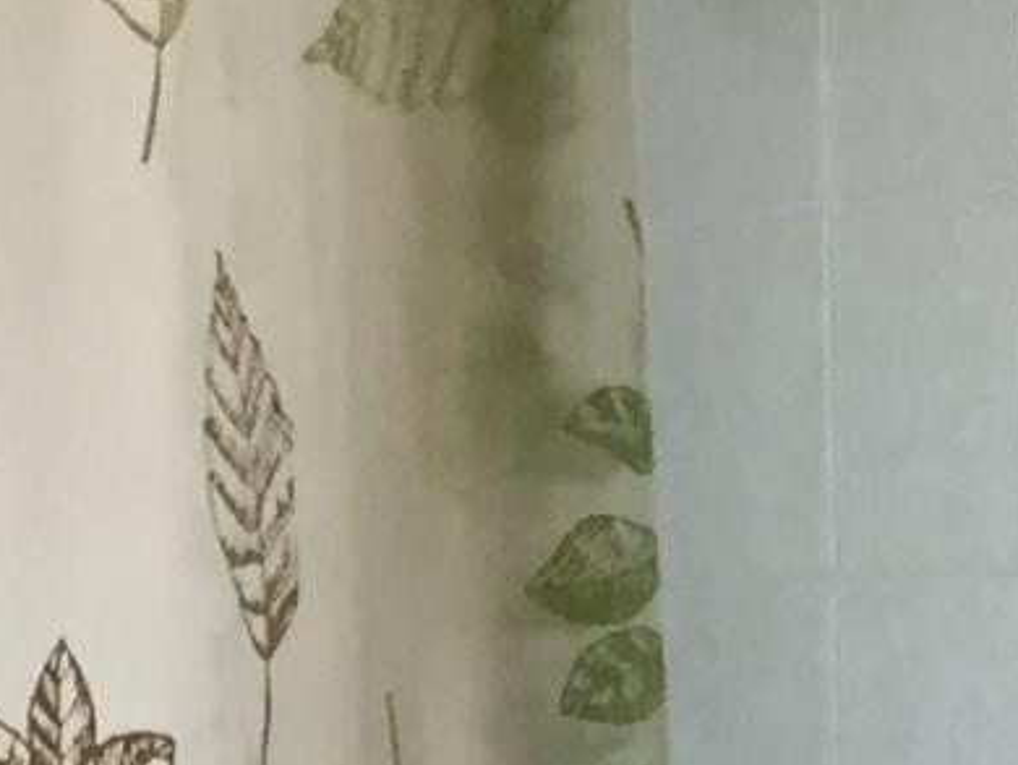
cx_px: 1018
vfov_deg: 5.9
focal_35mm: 223
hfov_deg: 8.8
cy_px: 2679
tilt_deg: -15.1
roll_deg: +0.0
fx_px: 6562
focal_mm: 4.15
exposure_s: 1/30
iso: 80
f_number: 2.2
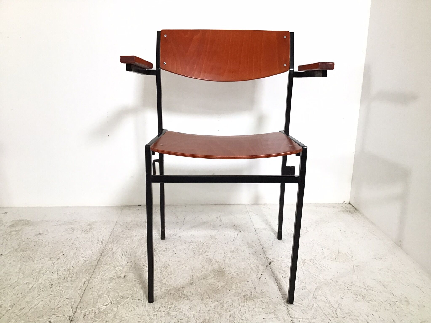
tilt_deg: -14.9
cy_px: 162
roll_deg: +1.0
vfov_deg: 45.4
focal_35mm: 31
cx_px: 216
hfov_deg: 58.4
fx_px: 386
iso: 80
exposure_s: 1/33
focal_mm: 3.3
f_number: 2.4
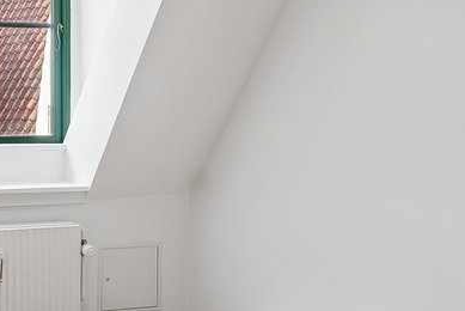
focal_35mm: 74
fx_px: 957
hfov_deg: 26.8
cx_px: 88
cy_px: 101
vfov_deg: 18.4
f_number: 10
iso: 400
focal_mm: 12
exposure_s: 1/40
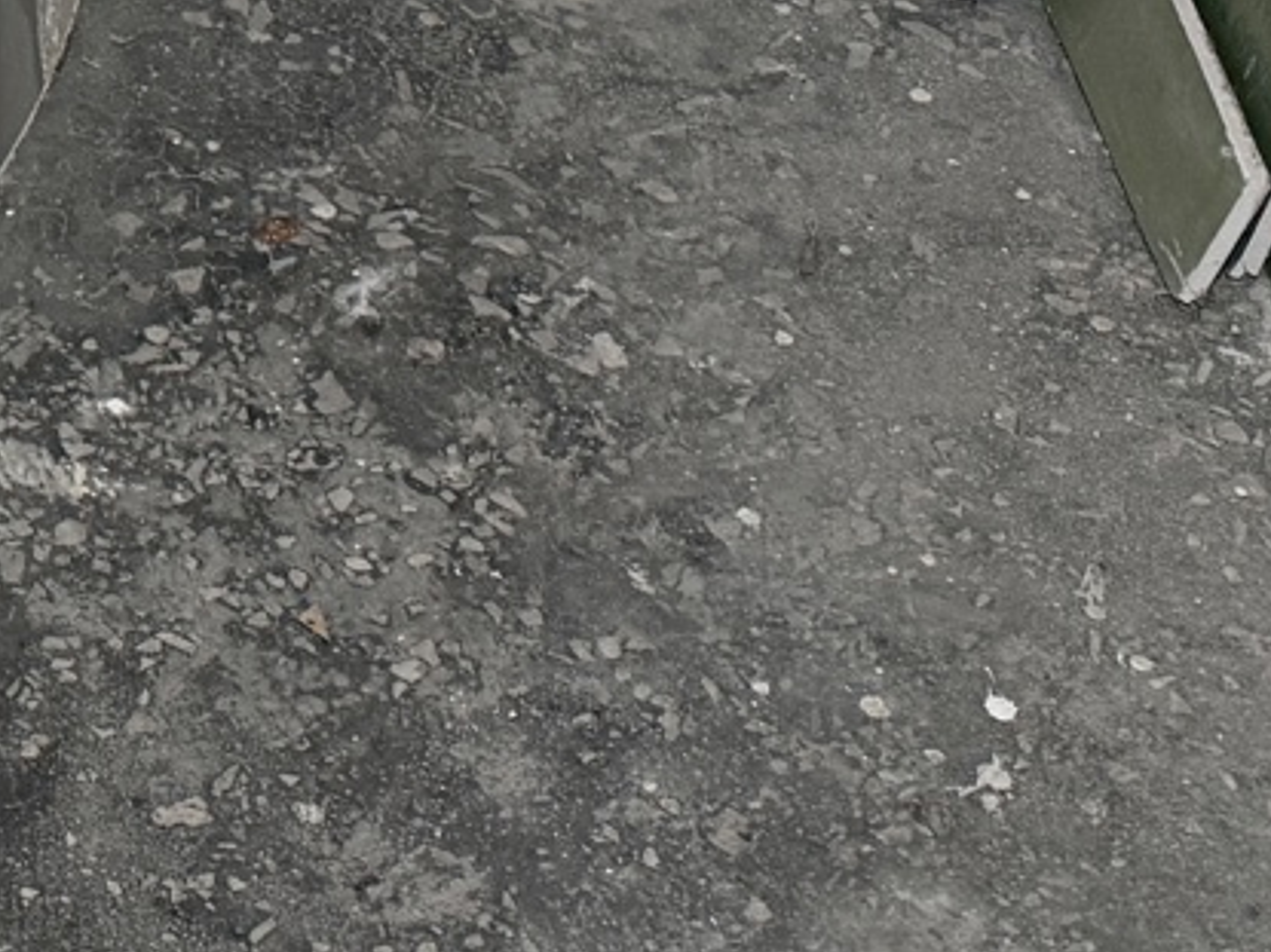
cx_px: -521
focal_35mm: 111
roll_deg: -0.9
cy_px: -885
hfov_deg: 16.5
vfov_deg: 12.0
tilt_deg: -25.5
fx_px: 4074
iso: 320
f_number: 1.78
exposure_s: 1/60
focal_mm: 6.76
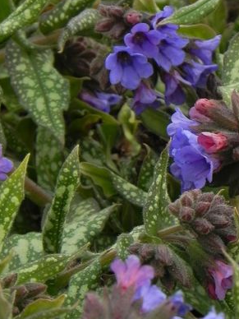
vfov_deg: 5.2
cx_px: 218
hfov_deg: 3.9
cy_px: 89
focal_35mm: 379
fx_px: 3489
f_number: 5
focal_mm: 32.7
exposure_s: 1/125
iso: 160
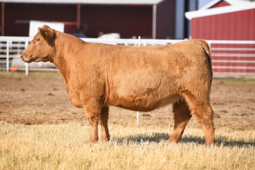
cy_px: 85
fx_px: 1310
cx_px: 128
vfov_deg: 7.4
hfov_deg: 11.1
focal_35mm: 185
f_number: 3.5
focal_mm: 185
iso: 100
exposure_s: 1/1250
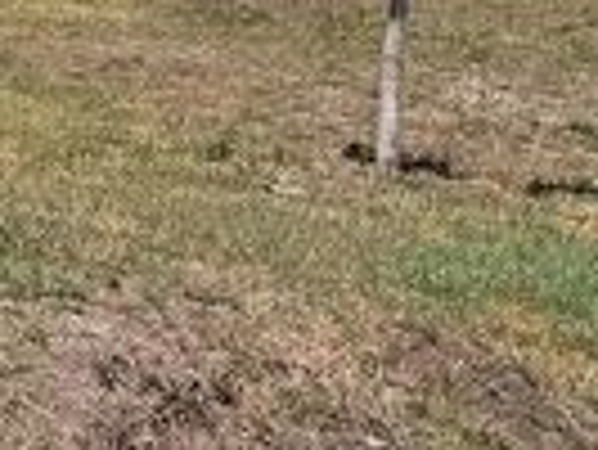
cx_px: -1097
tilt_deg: -4.5
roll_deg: -0.2
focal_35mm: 144
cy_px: 9
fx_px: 2490
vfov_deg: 10.2
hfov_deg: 10.5
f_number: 1.78
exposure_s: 1/6173
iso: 80
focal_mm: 6.76
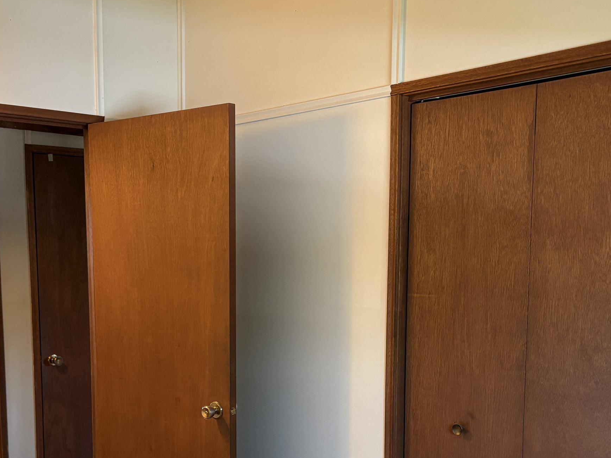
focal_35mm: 46
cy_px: 355
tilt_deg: -8.6
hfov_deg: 40.9
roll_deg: +1.1
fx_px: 812
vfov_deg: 30.9
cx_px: 222
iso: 160
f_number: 1.6
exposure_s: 1/60
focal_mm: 5.96
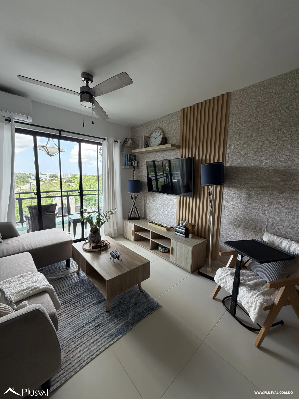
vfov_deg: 102.1
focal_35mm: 14
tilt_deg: -8.0
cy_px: 200
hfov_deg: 85.7
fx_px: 161
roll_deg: -1.2
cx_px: 150
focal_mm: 2.22
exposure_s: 1/121
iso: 80
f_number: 2.2
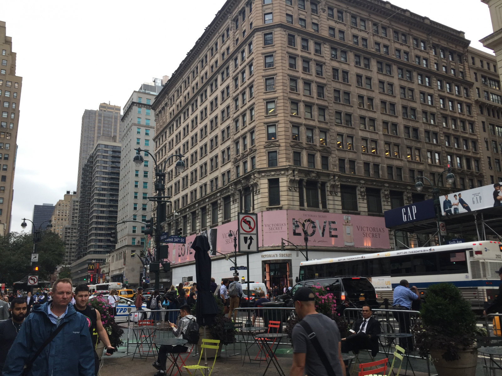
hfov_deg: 61.7
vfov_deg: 48.2
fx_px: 421
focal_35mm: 29
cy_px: 188
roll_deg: +1.0
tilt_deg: +15.1
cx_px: 251
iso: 32
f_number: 2.2
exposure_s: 1/128
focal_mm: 4.15
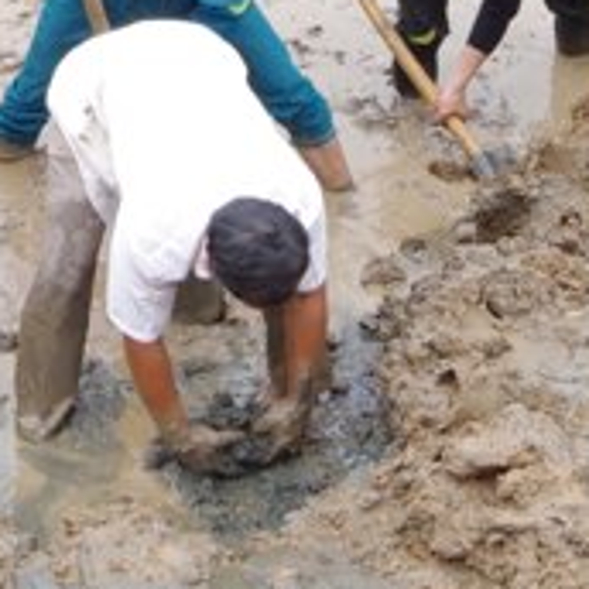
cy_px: -118
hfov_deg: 10.5
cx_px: 408
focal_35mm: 166
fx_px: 3196
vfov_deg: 10.4
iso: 400
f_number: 18
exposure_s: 1/30
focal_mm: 28
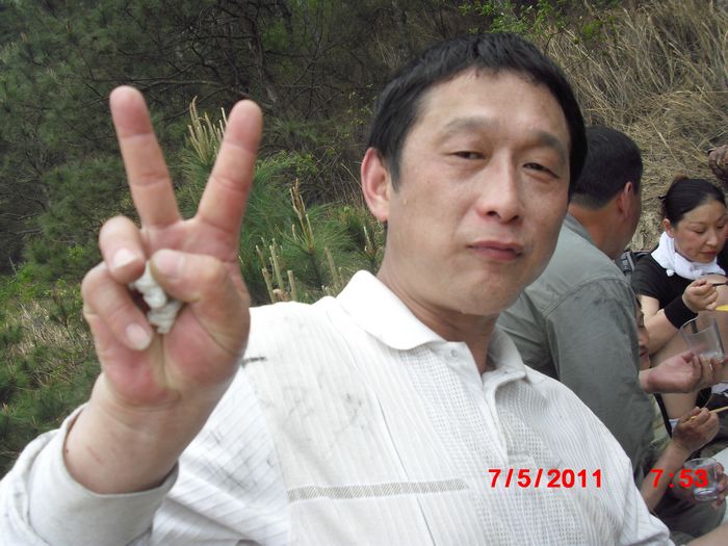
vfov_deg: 37.7
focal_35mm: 38
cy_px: 273
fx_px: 799
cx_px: 364
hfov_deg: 49.0
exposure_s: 1/500
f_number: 2.8
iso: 100
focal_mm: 6.2
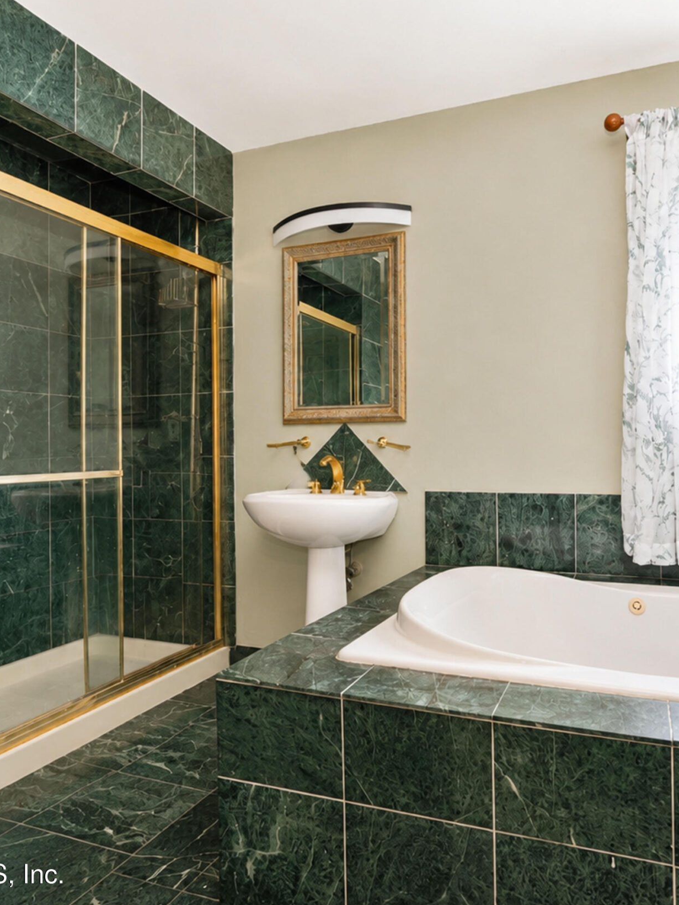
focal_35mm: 24
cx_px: 411
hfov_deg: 56.3
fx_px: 628
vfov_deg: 71.6
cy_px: 446
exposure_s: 1/15
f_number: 4
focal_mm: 16
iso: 64
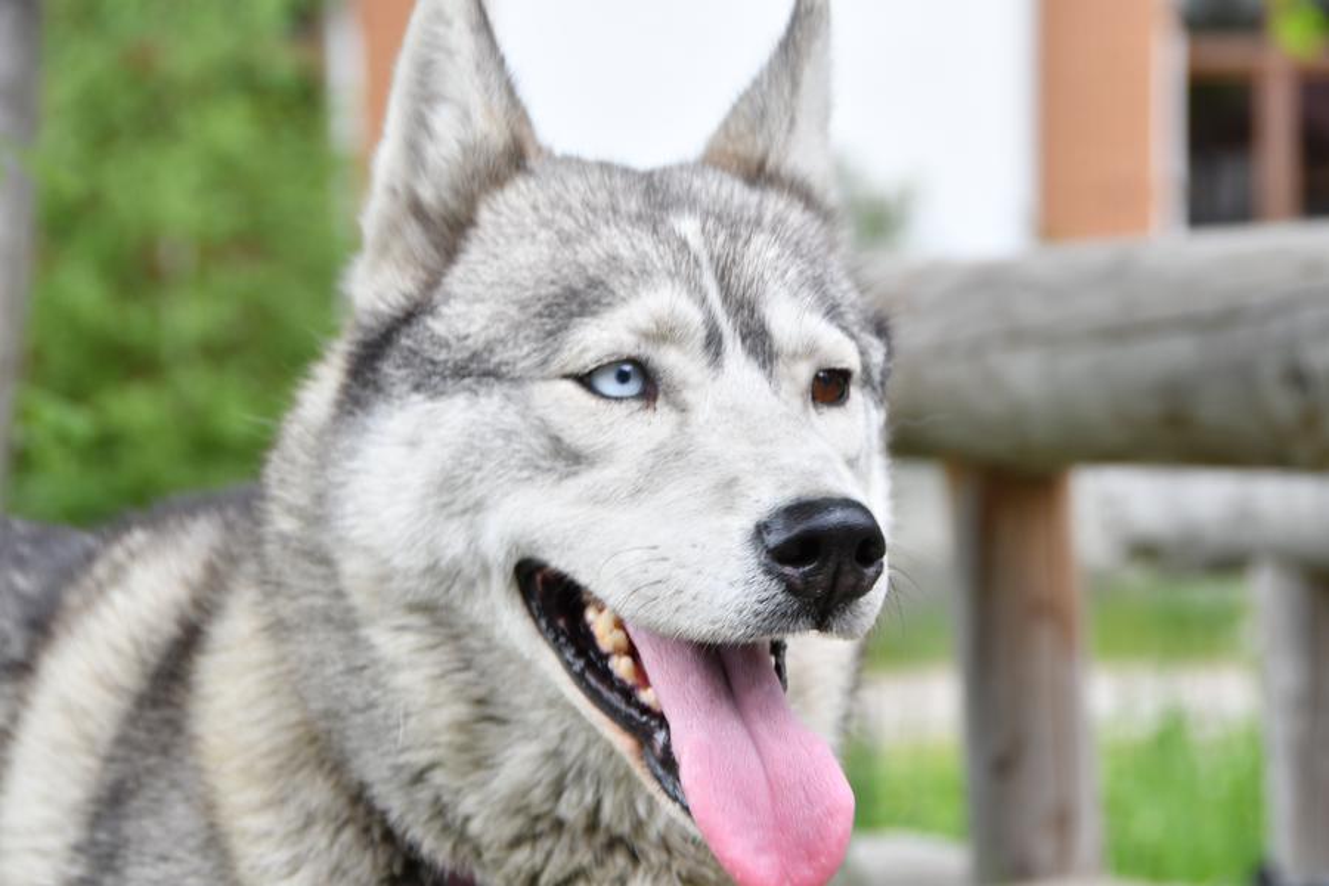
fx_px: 4983
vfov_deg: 10.2
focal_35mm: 135
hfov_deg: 15.2
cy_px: 443
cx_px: 664
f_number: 9
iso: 400
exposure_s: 1/200
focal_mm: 90
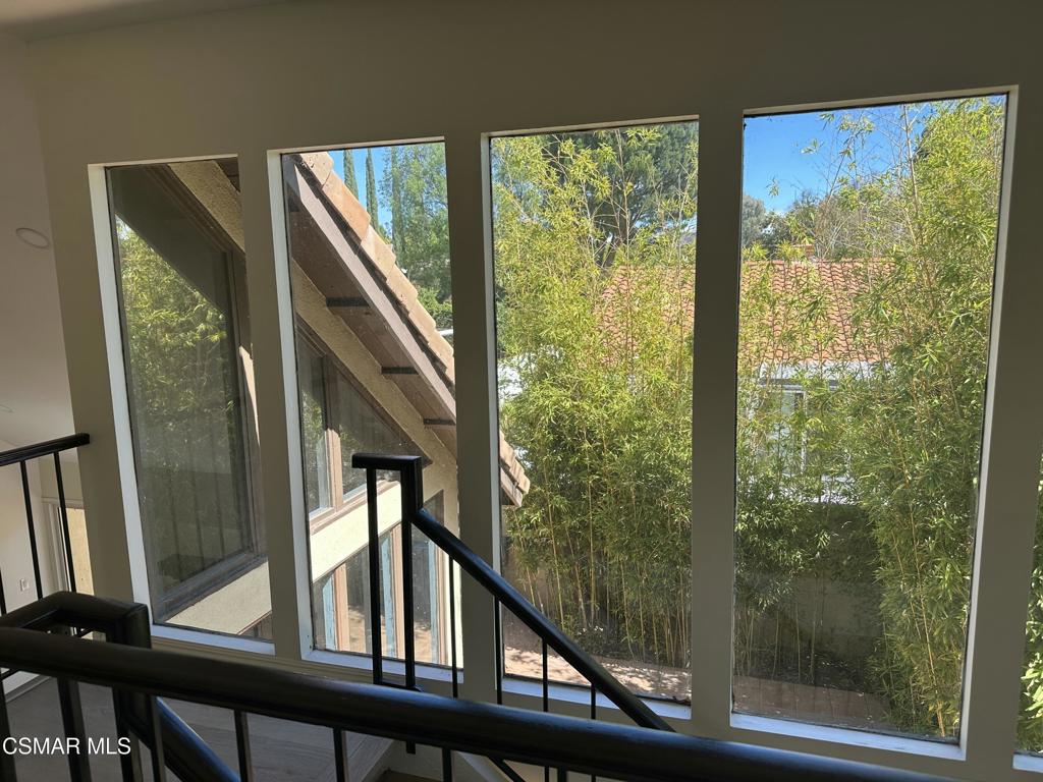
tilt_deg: -8.0
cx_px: 522
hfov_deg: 71.6
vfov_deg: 56.8
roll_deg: +0.8
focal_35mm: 24
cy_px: 391
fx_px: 723
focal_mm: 6.86
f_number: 1.78
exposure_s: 1/1050
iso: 80
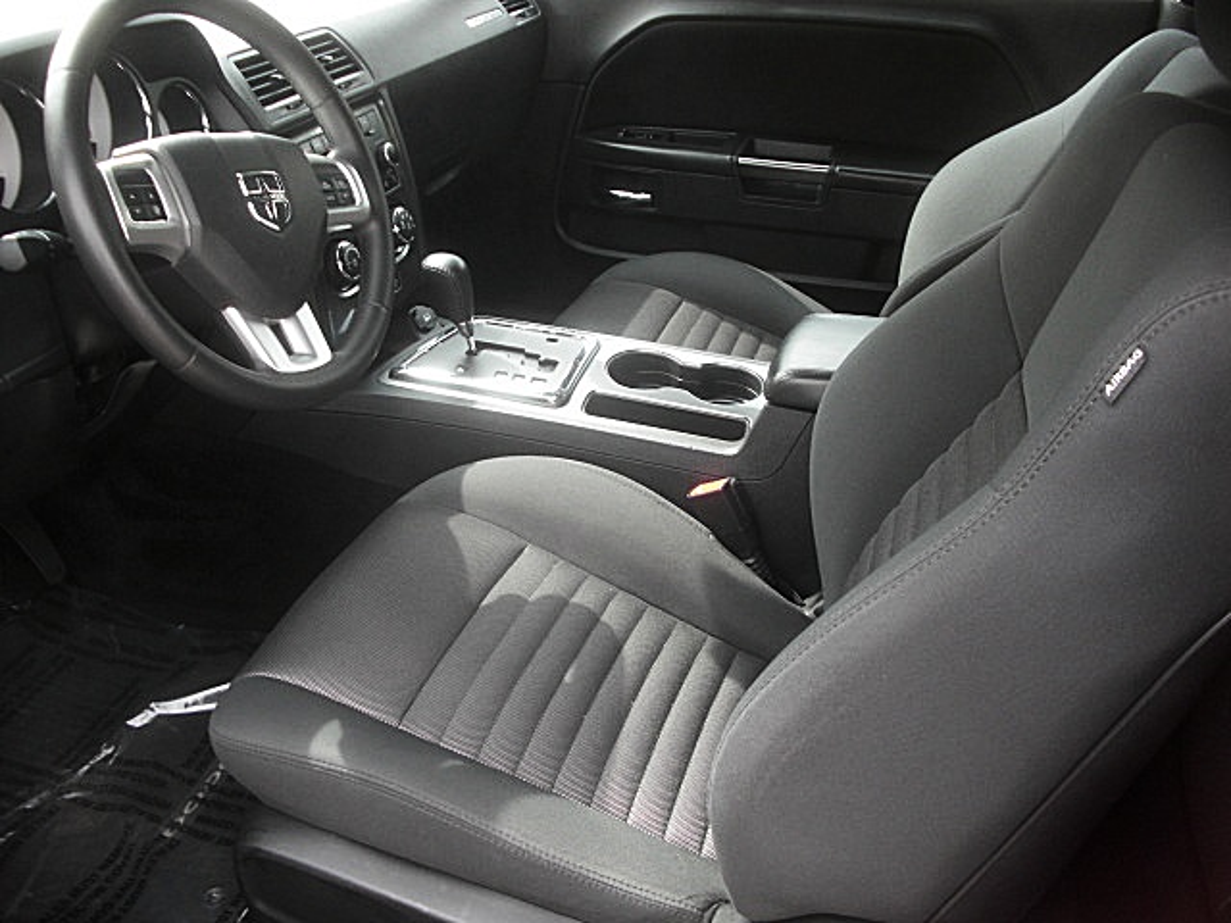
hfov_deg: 51.4
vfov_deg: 39.7
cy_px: 462
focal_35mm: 36
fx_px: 1280
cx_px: 616
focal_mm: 6.3
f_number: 2.8
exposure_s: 1/125
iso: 100
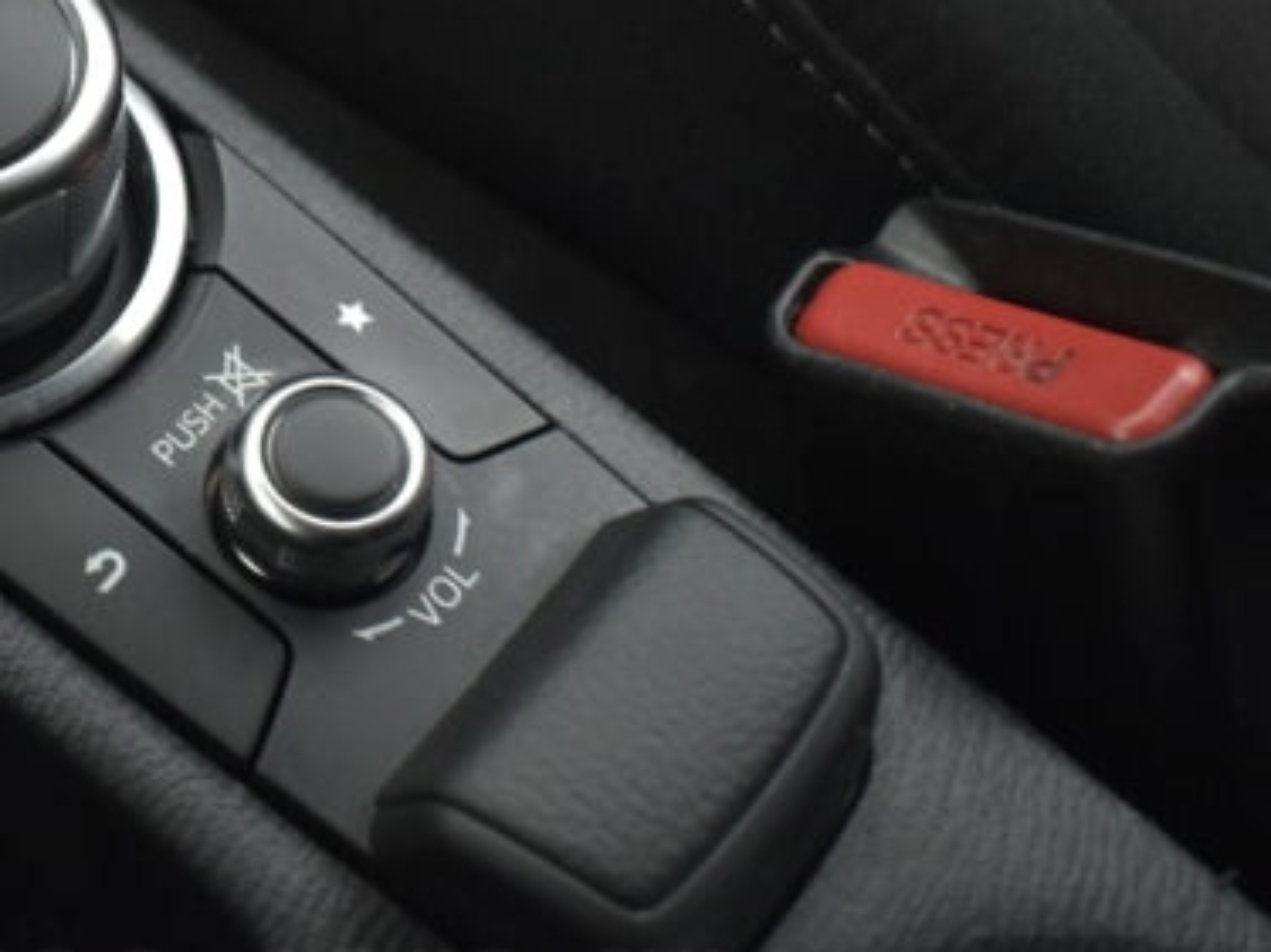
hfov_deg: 28.2
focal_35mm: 65
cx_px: 27
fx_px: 2386
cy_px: 239
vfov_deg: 22.4
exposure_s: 1/80
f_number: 3.8
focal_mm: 22
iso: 1600
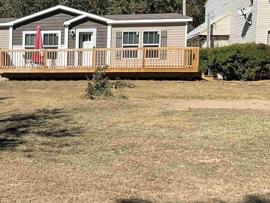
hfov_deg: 29.0
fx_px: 484
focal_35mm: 62
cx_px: -8
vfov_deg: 23.6
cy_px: 133
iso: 16
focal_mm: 3
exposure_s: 1/2141
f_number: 1.8
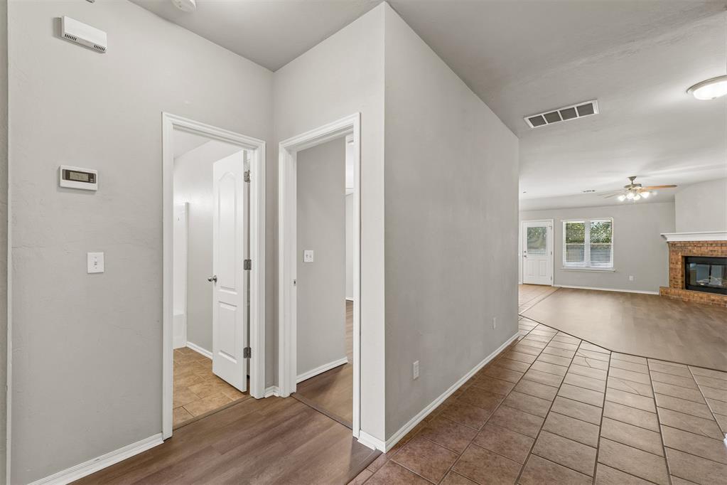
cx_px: 364
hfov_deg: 100.4
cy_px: 242
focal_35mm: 15
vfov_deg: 77.3
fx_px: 303
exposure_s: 1/13
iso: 200
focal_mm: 10
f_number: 8
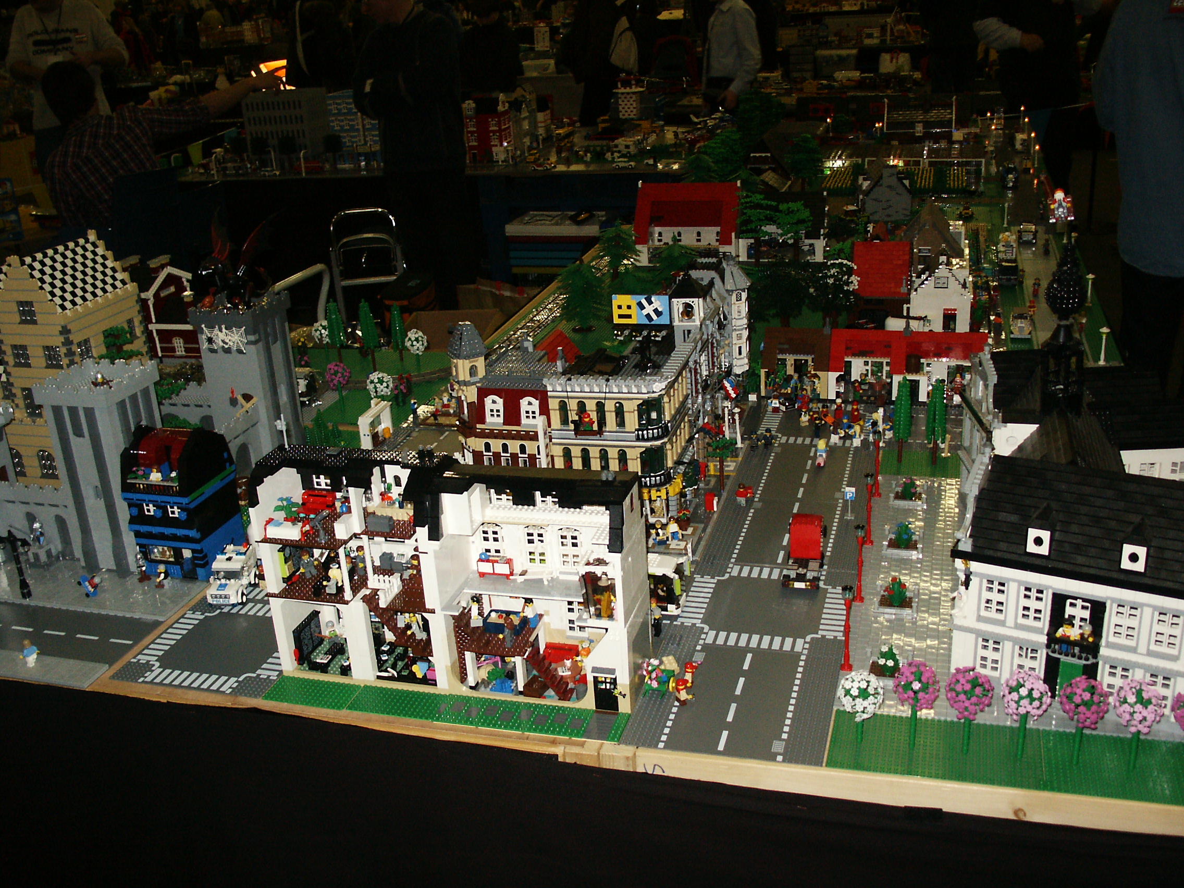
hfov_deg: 52.6
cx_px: 592
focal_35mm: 35
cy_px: 444
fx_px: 1197
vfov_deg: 40.7
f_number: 3
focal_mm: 7.2
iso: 200
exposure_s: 1/45
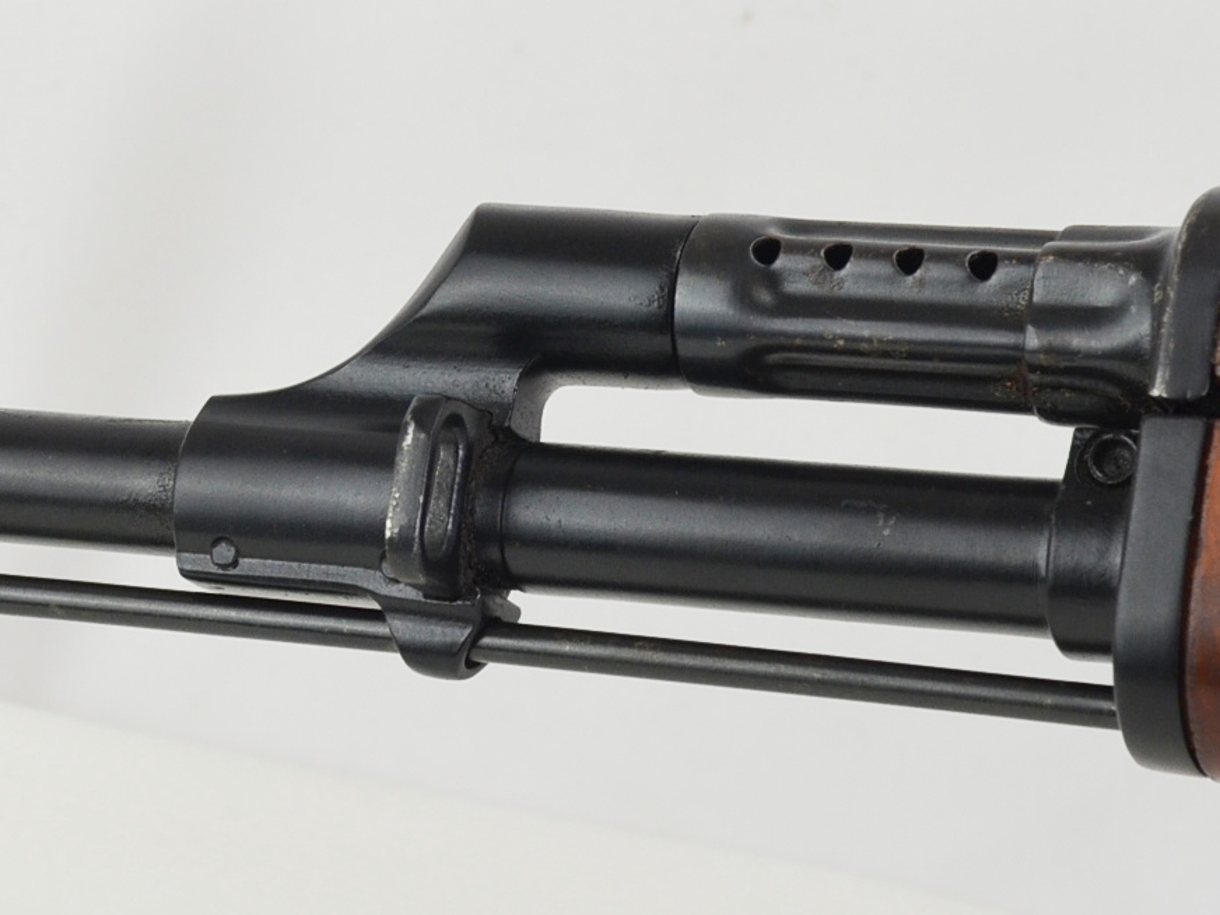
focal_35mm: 179
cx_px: 311
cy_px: 537
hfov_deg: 11.0
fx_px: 6309
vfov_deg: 8.3
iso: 400
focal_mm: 44
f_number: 5.6
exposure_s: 1/125
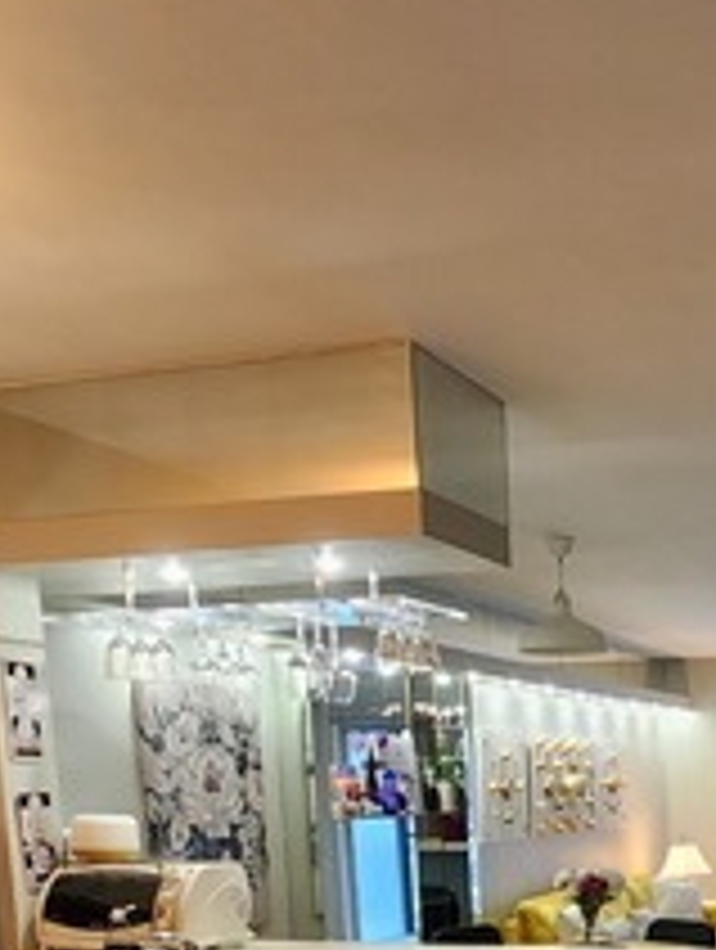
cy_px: 1002
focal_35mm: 41
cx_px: 739
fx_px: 1127
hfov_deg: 32.1
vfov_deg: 39.0
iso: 250
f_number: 2.2
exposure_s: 1/60
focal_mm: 2.2
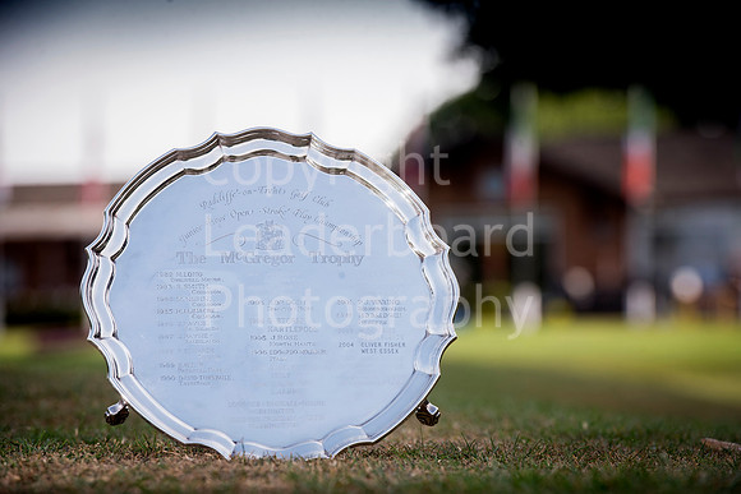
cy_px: 247
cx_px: 370
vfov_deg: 7.2
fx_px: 3912
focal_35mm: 190
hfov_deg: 10.8
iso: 200
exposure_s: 1/250
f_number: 8
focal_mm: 190
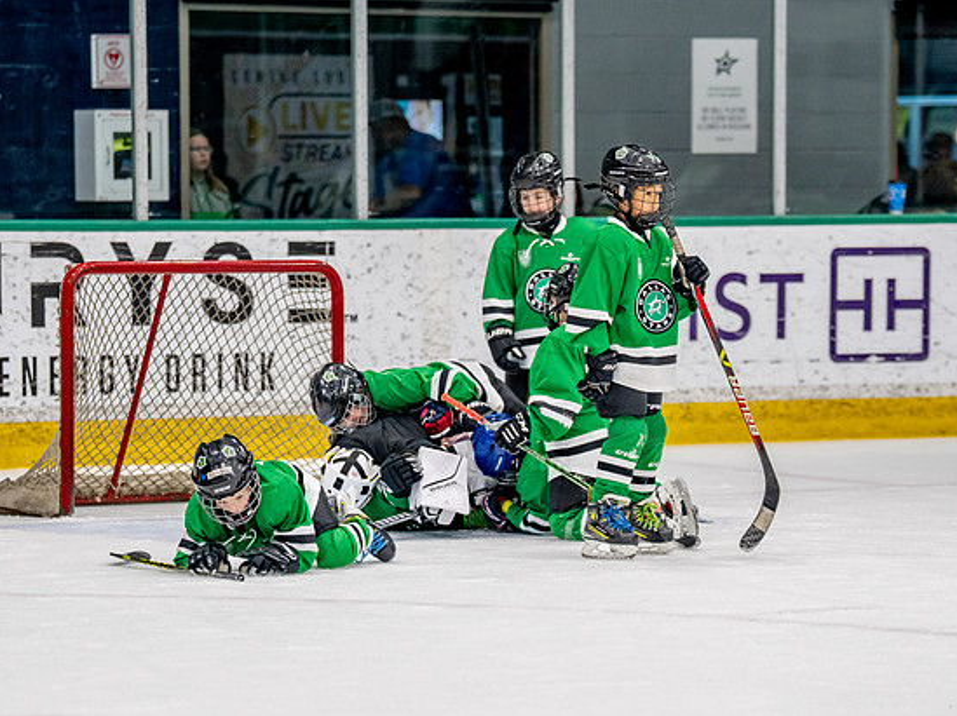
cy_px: 512
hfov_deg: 9.2
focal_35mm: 216
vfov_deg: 6.9
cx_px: 410
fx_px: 5968
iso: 800
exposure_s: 1/1250
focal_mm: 131
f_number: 2.8
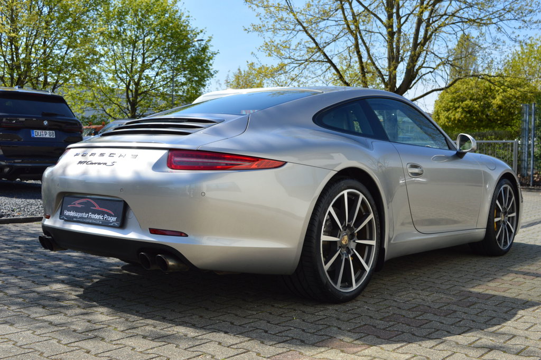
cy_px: 180
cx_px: 270
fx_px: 631
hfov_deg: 46.4
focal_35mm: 42
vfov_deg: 31.8
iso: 100
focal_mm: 28
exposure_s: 1/320
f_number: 8
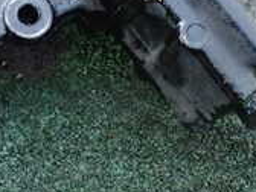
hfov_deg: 17.6
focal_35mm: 107
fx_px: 791
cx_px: -37
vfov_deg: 13.2
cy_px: -79
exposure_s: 1/30
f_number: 2.3
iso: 400
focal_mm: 5.4
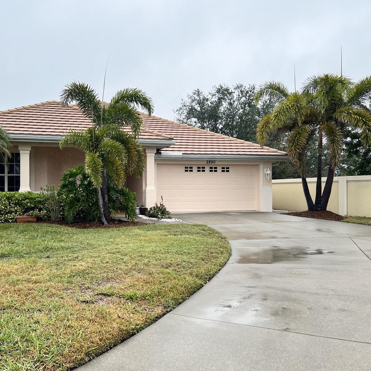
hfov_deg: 51.9
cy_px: 186
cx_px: 136
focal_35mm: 31
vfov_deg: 52.5
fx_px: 376
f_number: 1.5
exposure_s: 1/1395
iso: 50
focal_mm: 5.7
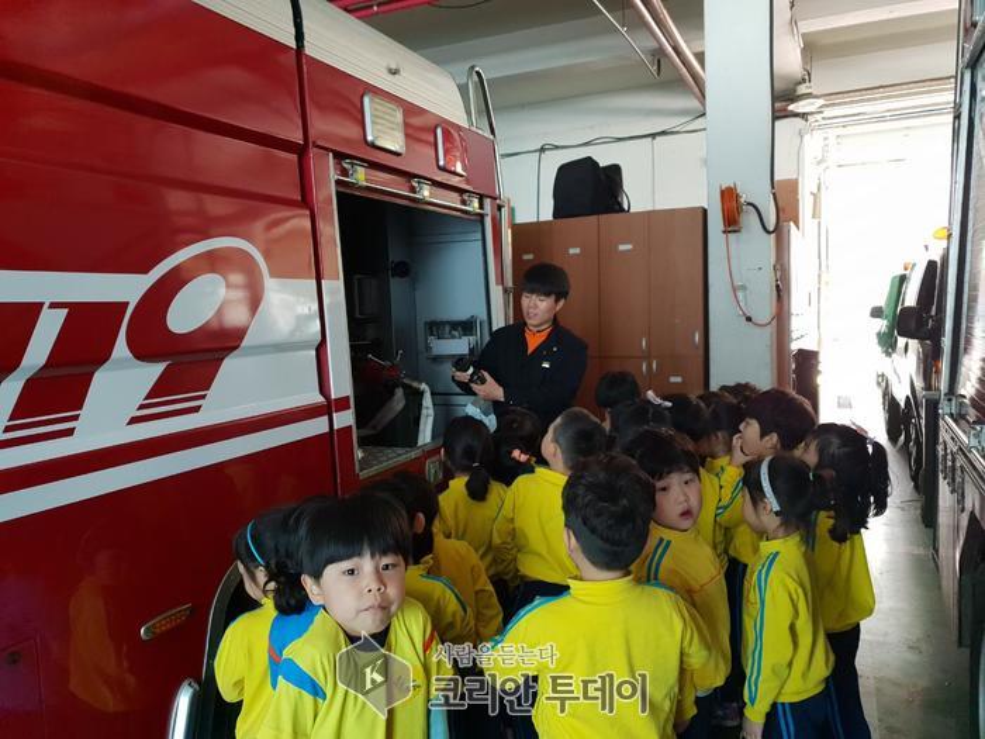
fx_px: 740
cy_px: 370
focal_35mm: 26
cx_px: 492
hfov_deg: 67.3
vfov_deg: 53.1
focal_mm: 4.3
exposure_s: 1/60.2
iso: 320
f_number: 1.5
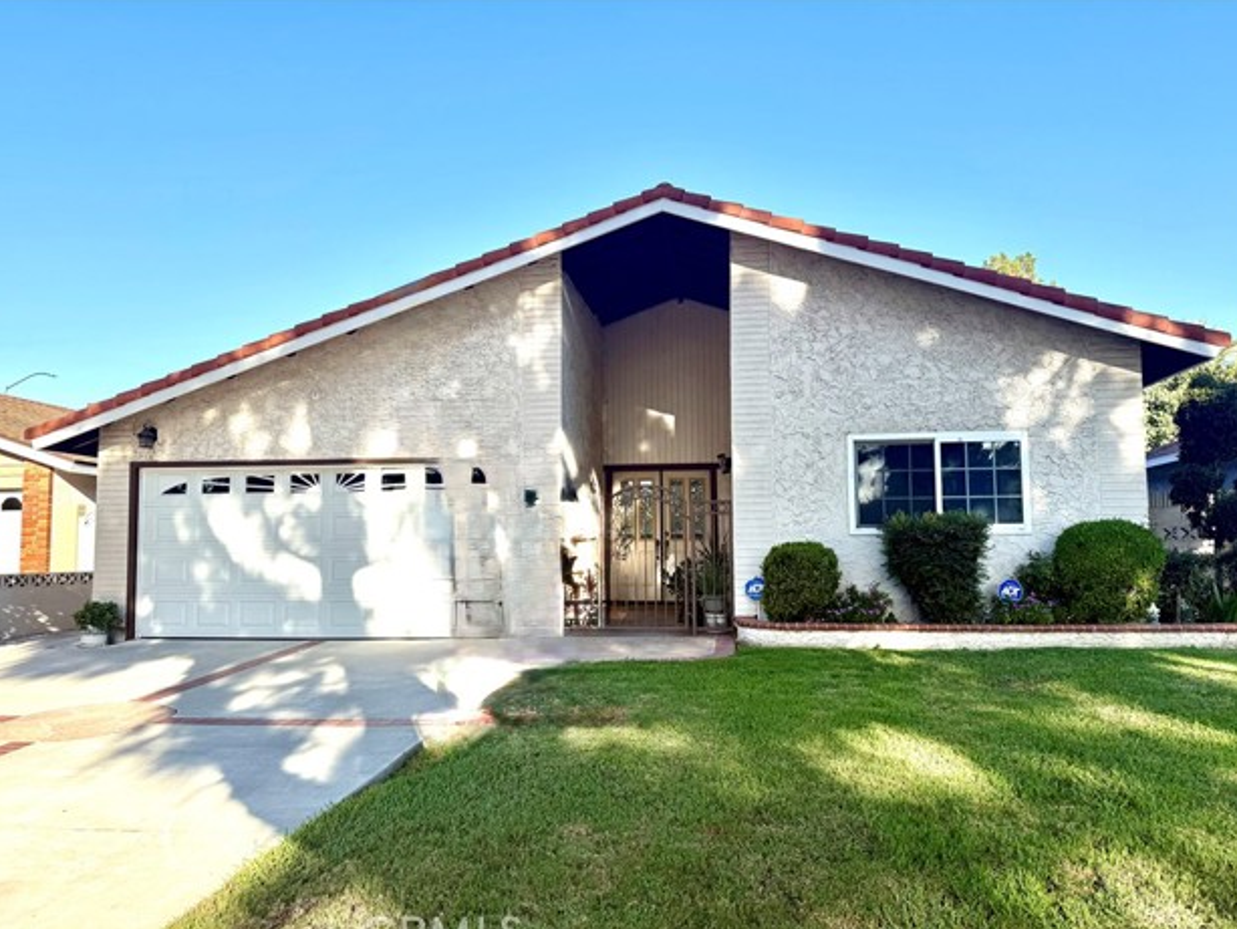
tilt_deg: +4.8
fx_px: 894
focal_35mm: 25
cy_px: 480
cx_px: 610
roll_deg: +0.6
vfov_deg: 54.9
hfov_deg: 69.4
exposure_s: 1/2370
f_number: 1.78
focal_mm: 6.76
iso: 80
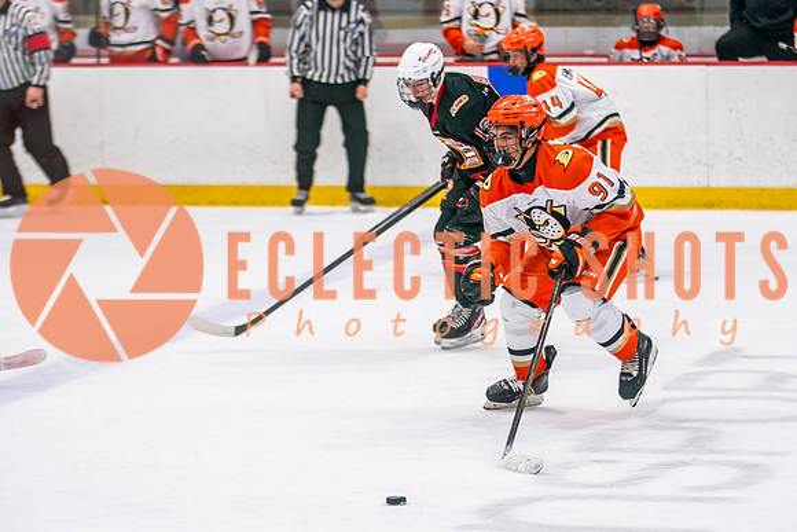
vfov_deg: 7.2
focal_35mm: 191
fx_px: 4223
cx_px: 458
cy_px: 298
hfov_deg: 10.8
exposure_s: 1/640
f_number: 2.8
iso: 640
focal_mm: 120
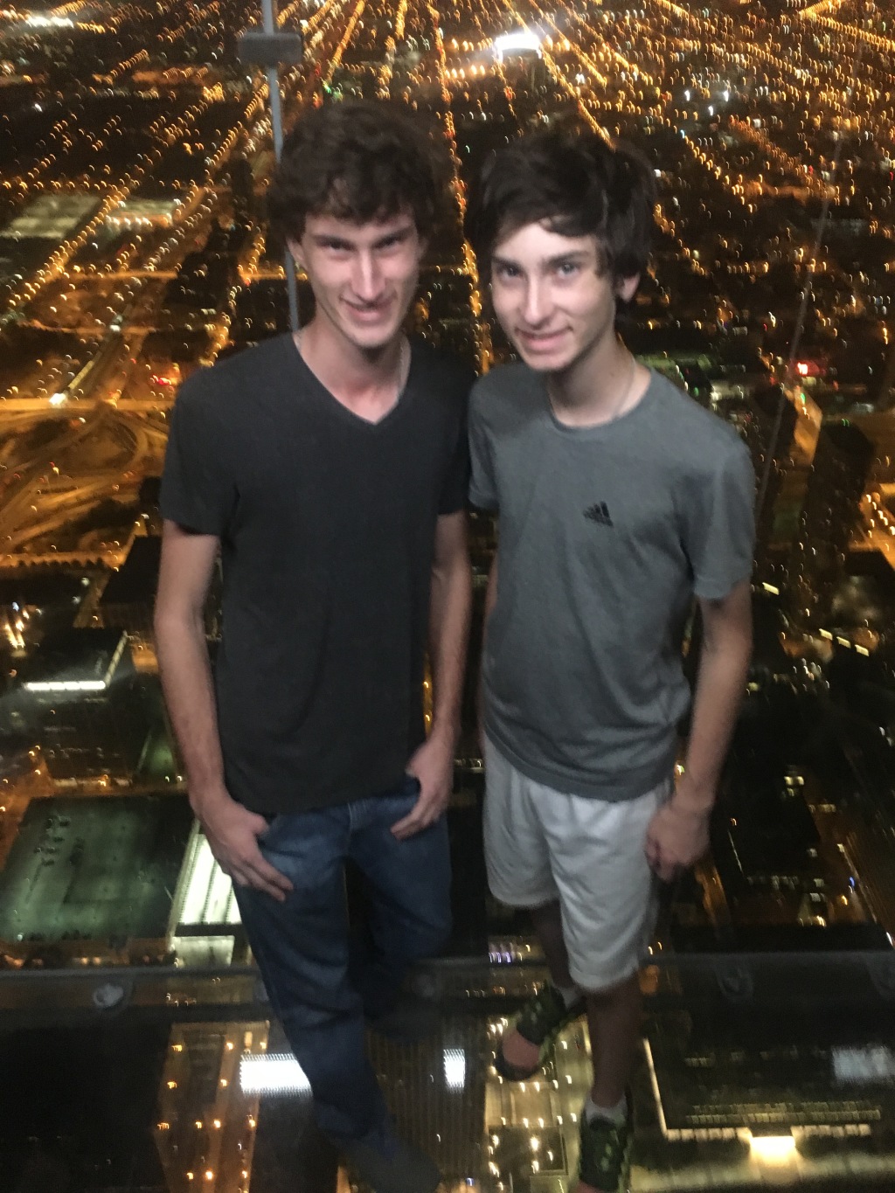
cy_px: 596
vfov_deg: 61.7
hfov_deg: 48.2
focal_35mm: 29
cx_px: 448
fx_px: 1000
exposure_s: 1/15
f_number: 2.2
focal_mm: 4.15
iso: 400
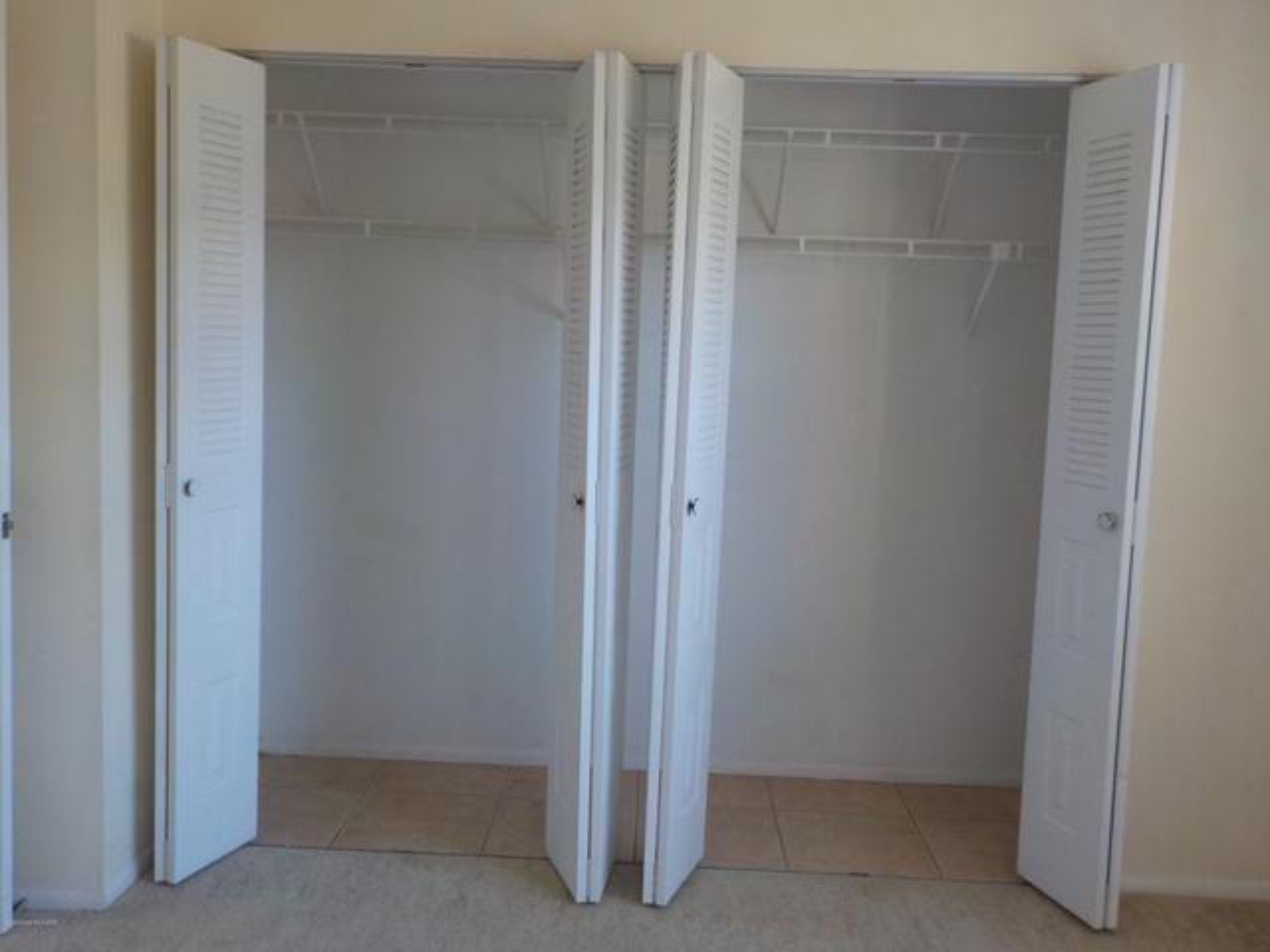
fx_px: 1101
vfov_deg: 46.8
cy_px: 476
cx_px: 635
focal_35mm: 30
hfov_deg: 60.0
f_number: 3.3
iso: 200
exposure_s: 1/30
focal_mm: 4.1
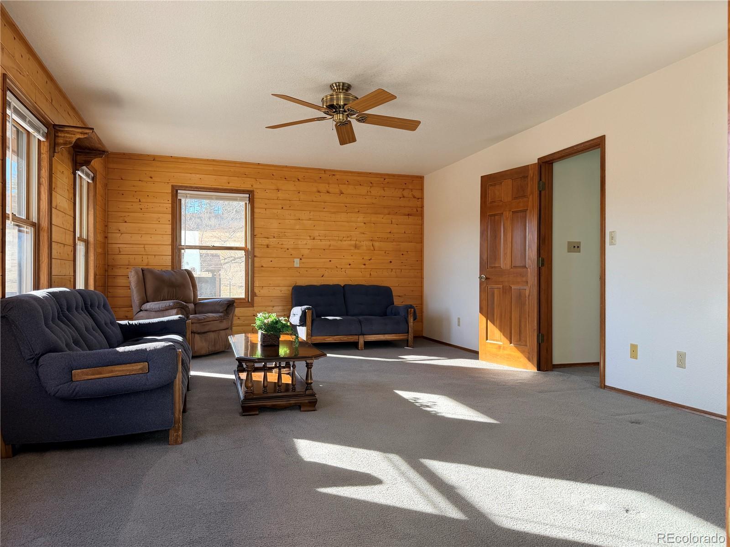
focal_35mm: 24
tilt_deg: +0.7
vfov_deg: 56.8
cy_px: 274
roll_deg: -0.1
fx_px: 506
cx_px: 365
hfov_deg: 71.6
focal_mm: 6.76
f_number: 1.78
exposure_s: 1/176
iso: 80
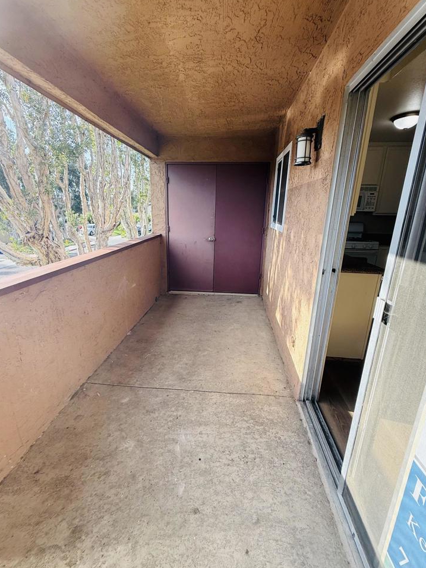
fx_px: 246
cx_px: 206
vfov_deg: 98.2
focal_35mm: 15
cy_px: 278
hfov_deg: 81.7
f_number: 2.2
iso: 64
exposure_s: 1/237
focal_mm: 2.22
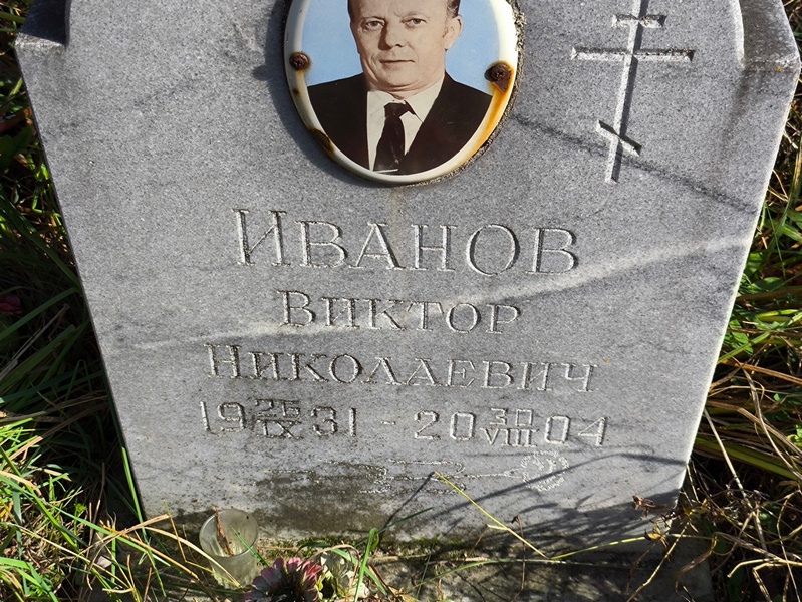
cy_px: 301
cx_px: 401
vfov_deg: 29.1
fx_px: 1159
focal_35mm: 50
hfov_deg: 38.2
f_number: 1.7
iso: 50
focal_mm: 4.71
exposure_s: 1/1046
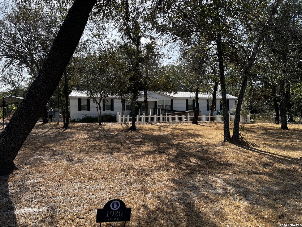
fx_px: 227
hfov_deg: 67.3
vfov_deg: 53.1
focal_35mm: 26
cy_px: 114
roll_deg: +0.3
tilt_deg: -3.9
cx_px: 151
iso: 50
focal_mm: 5.7
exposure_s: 1/1751
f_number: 1.5
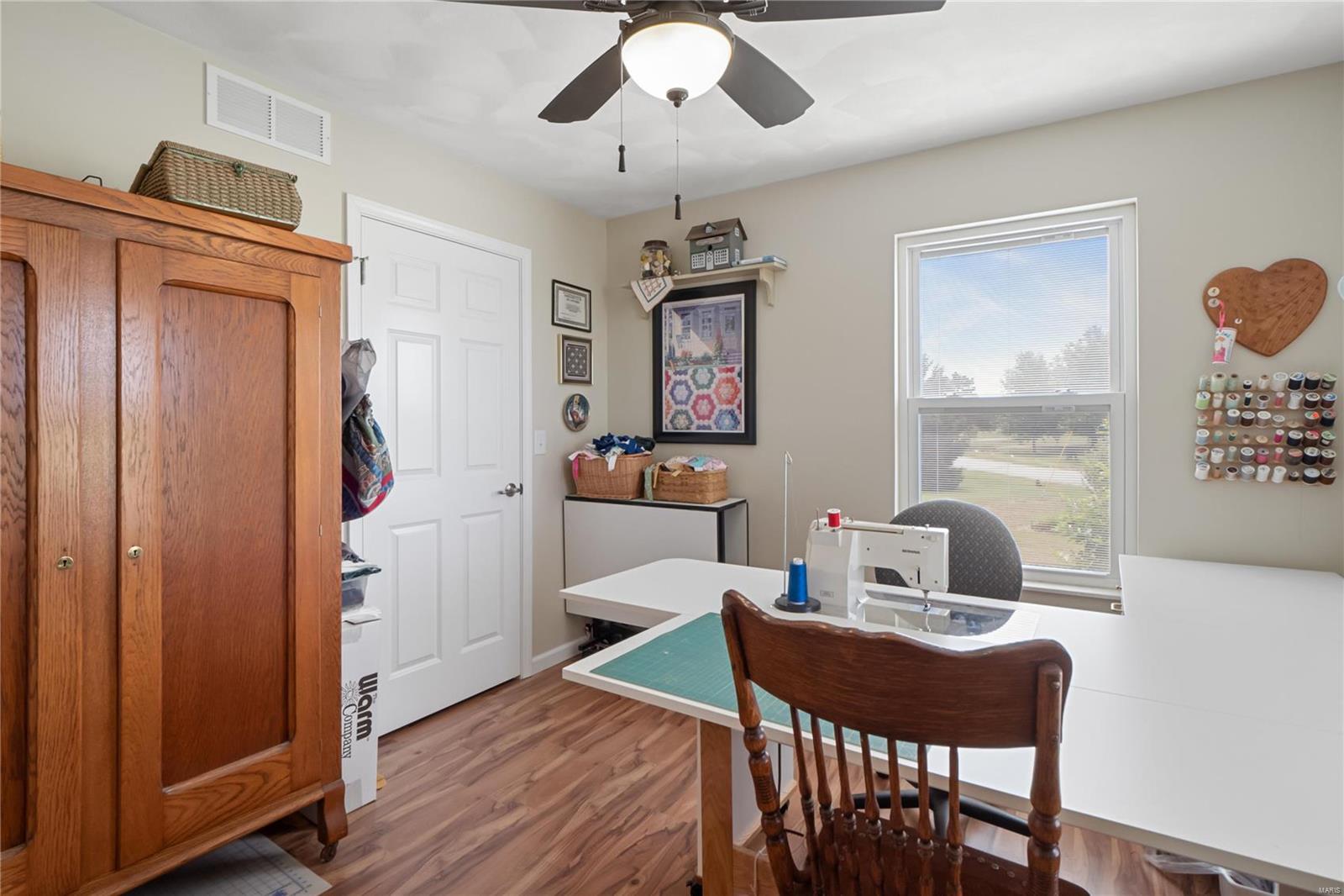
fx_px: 597
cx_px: 672
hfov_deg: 96.7
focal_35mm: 16
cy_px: 448
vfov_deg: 73.7
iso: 400
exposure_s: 1/6
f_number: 10
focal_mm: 8
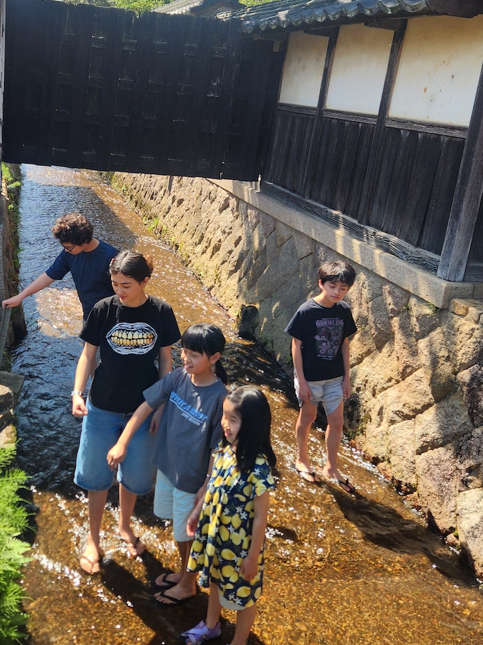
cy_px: 253
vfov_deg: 48.6
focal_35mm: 38
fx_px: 707
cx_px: 144
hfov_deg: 37.1
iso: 20
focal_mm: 5.4
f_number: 1.8
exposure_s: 1/645
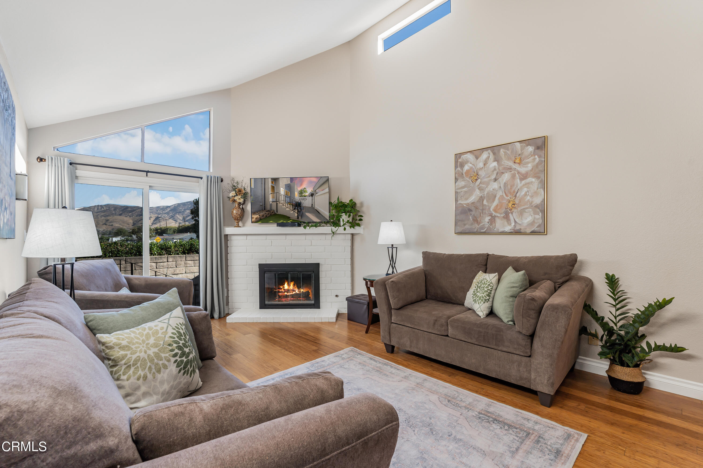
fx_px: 312
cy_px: 234
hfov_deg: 96.7
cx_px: 352
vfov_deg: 73.7
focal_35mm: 16
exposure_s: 1/10
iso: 125
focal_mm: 16
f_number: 9
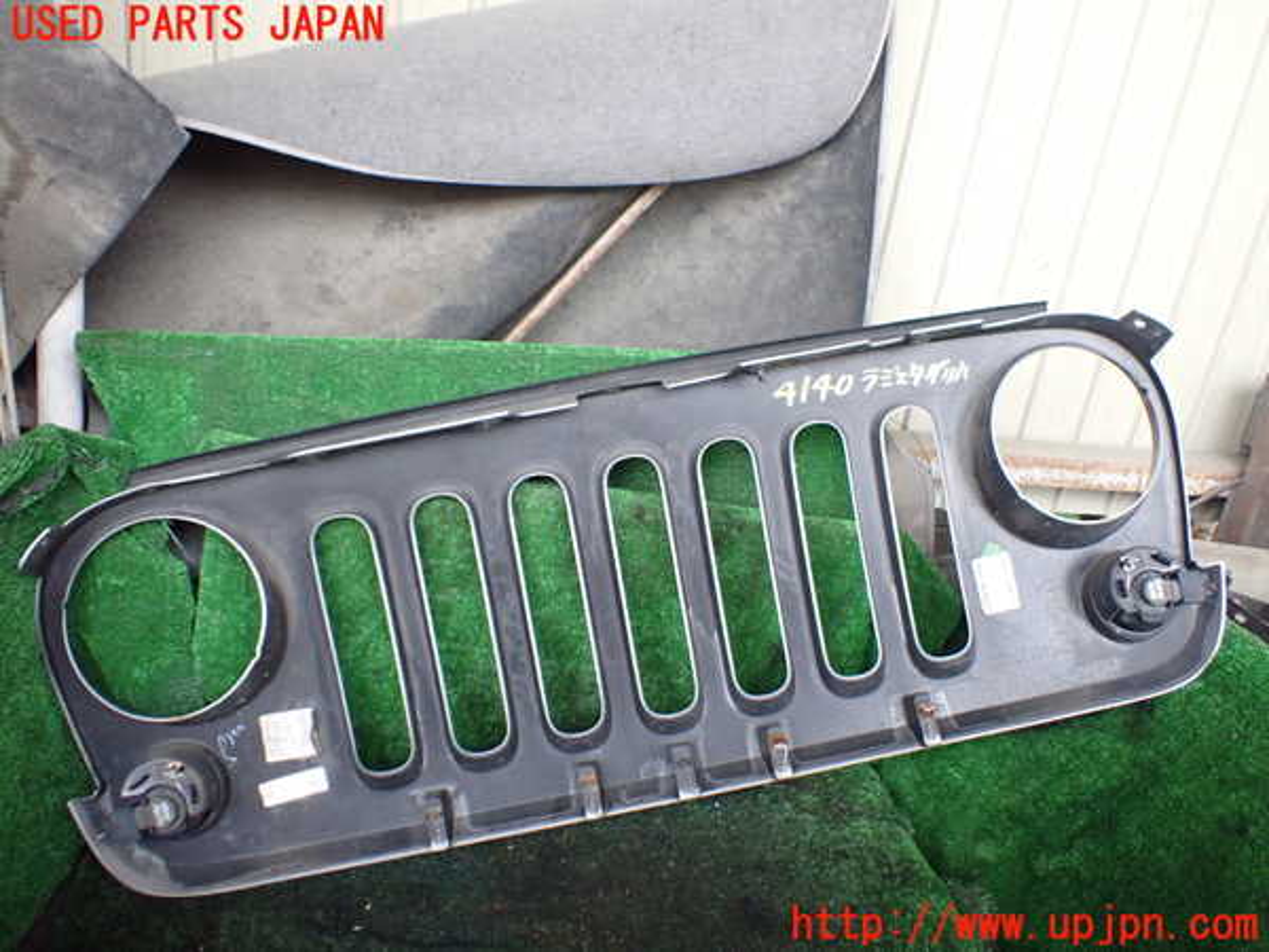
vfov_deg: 46.8
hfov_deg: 60.0
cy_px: 476
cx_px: 634
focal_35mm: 30
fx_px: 1100
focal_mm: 5.4
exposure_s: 1/125
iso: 800
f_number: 2.3
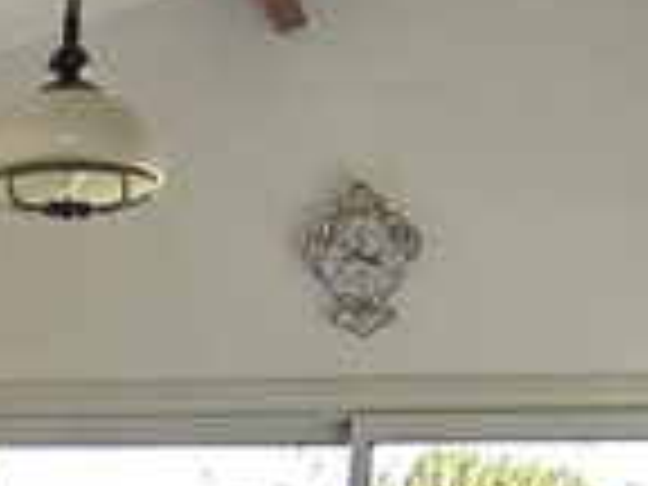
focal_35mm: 144
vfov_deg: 9.9
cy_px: 783
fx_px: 2696
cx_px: -238
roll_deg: -3.4
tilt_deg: +1.4
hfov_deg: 13.1
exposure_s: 1/121
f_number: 1.5
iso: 64
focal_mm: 5.7
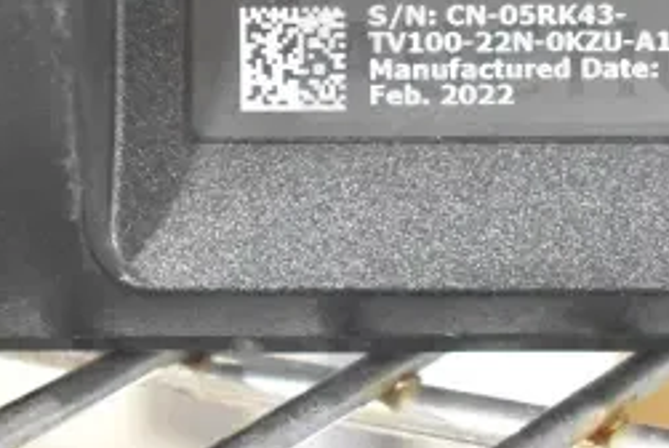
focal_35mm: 200
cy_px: -89
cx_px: 597
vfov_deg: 6.8
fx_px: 3725
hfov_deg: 10.2
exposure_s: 1/100
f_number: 5.6
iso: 16000
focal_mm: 55
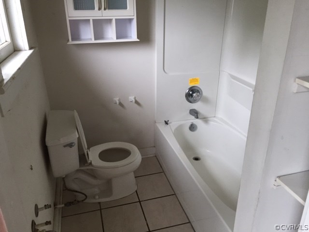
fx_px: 259
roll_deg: -1.4
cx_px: 154
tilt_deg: -23.0
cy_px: 116
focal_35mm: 29
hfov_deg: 61.7
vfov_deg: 48.2
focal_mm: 4.15
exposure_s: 1/30
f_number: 2.2
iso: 50
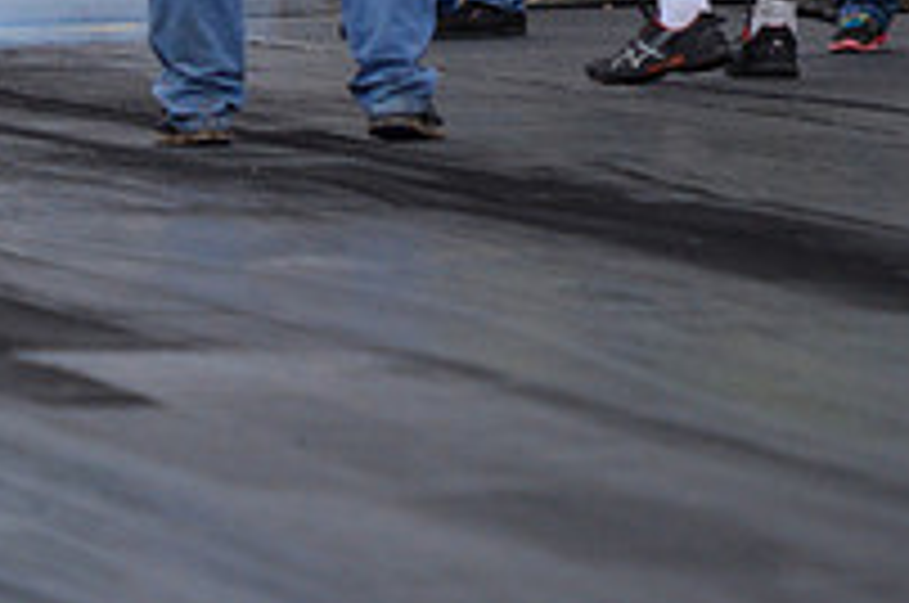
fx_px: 21705
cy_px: -122
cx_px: -297
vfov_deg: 1.6
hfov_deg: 2.4
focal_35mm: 861
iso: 1000
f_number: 5.6
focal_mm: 200
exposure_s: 1/2000
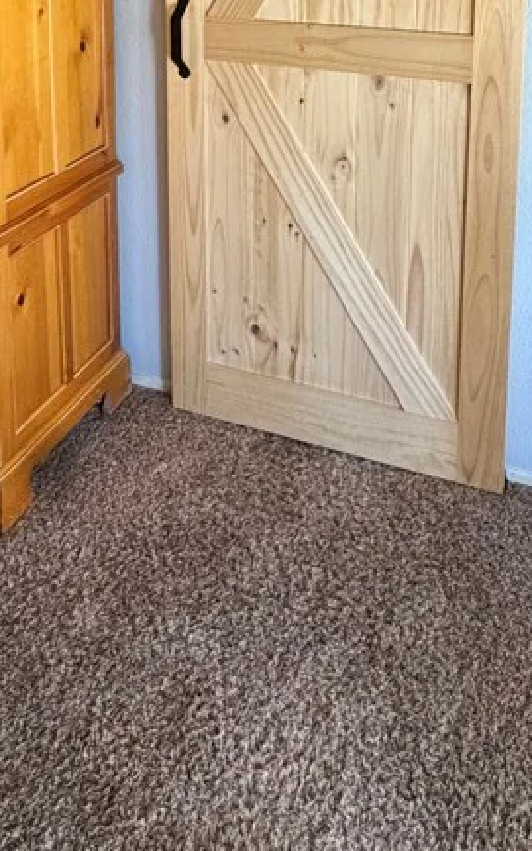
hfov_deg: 36.2
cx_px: 300
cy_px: -4
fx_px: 812
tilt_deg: -8.3
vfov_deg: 46.2
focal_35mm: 35
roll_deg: -1.3
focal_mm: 2.22
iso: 250
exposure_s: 1/120
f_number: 2.2
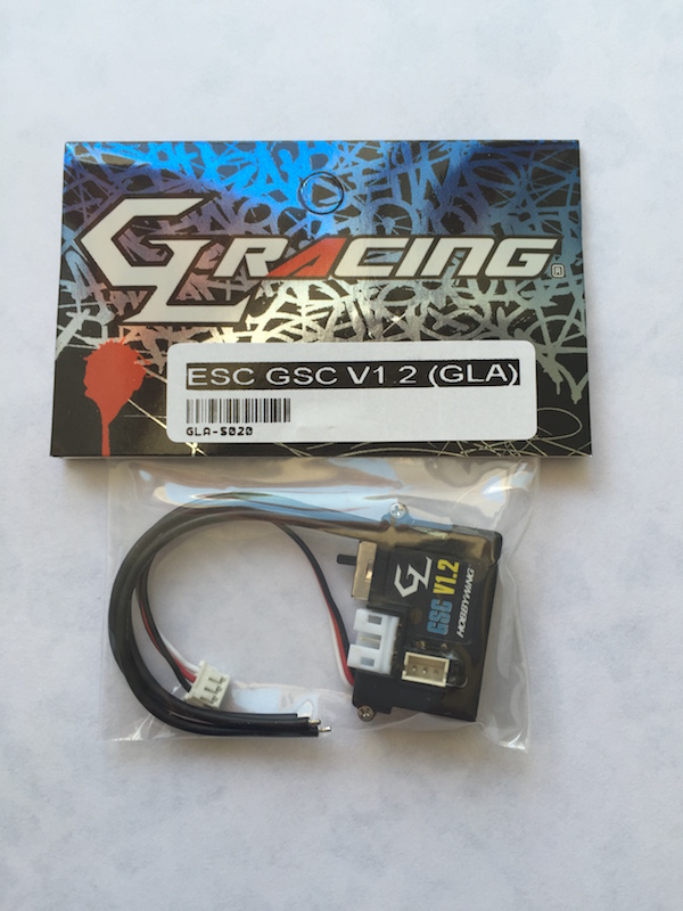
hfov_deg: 48.2
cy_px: 456
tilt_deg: -85.4
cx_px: 342
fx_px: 763
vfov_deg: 61.7
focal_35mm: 29
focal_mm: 4.15
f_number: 2.2
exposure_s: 1/100
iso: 32
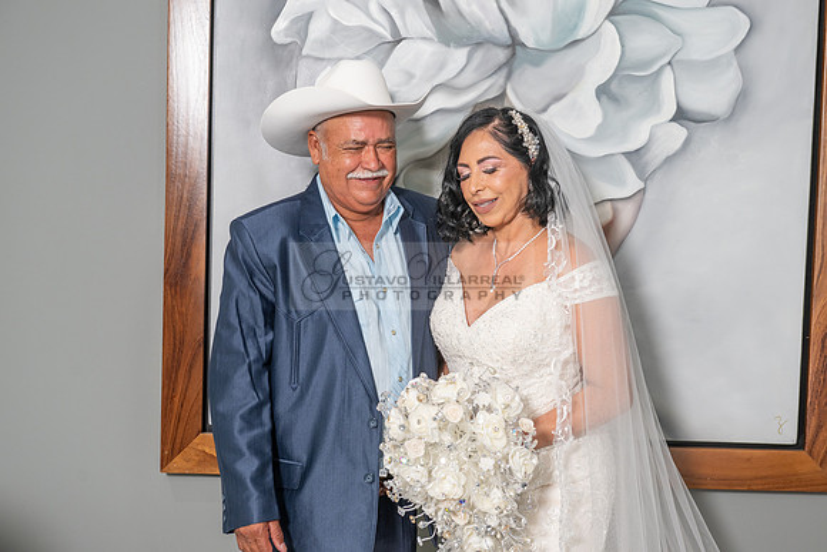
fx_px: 1149
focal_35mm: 50
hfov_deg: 39.6
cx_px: 414
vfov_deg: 27.0
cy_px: 276
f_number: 5
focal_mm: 50
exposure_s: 1/125
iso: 640
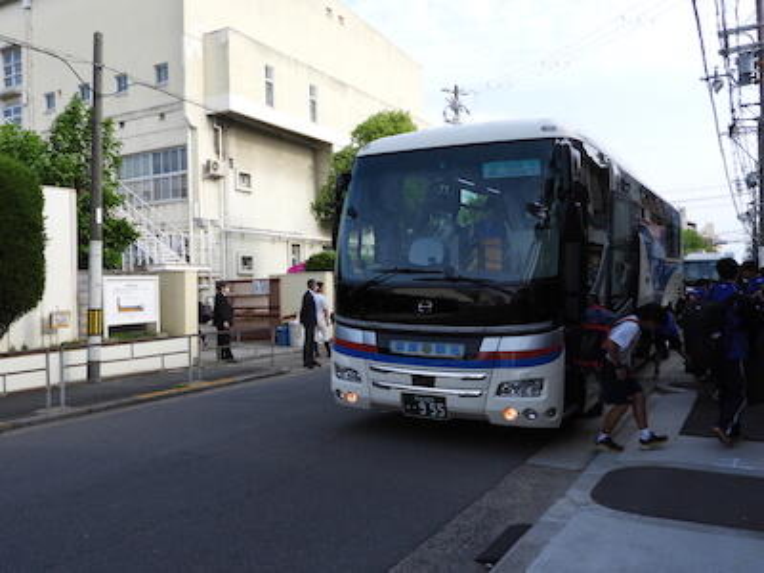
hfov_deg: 60.0
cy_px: 286
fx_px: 662
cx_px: 382
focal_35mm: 30
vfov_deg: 46.8
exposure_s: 1/400
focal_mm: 5.4
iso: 100
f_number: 3.5
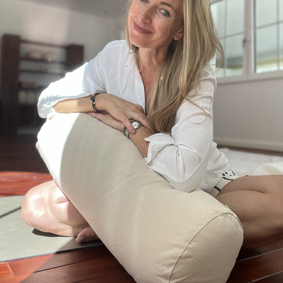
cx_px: 141
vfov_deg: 45.7
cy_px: 110
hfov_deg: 46.0
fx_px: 333
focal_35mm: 36
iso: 40
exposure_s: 1/139
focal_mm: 2.71
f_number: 2.2
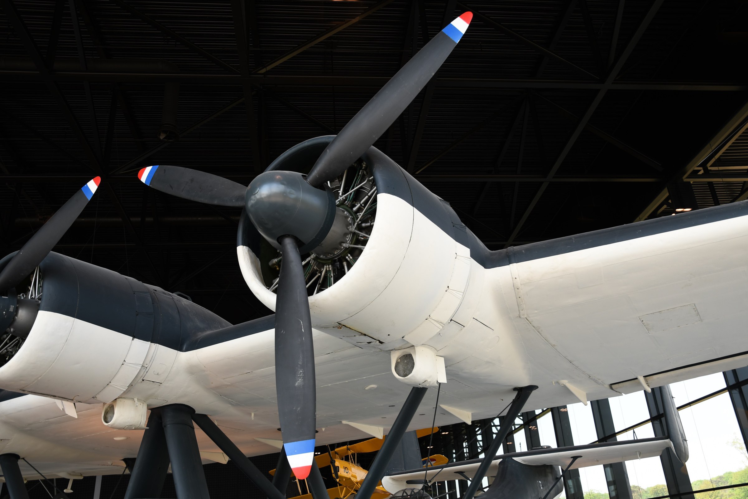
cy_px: 250
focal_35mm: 30
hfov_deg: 61.9
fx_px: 623
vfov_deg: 43.6
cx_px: 374
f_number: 4
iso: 100
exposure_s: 1/100
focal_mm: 20
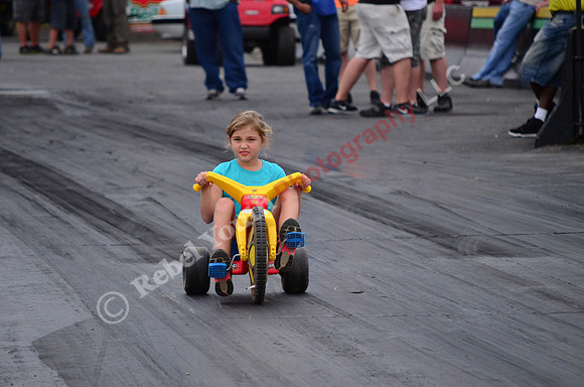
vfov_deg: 4.6
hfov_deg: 6.9
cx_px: 292
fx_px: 4856
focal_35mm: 300
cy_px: 194
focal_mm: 200
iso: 1000
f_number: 5.6
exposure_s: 1/2000
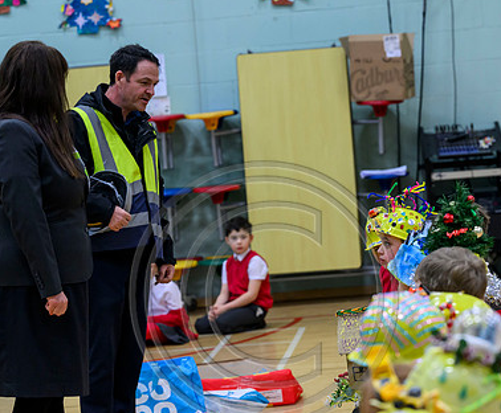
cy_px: 294
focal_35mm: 149
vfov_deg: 10.5
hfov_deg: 12.8
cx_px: 285
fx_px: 2237
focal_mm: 90
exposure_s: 1/200
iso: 2000
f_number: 4
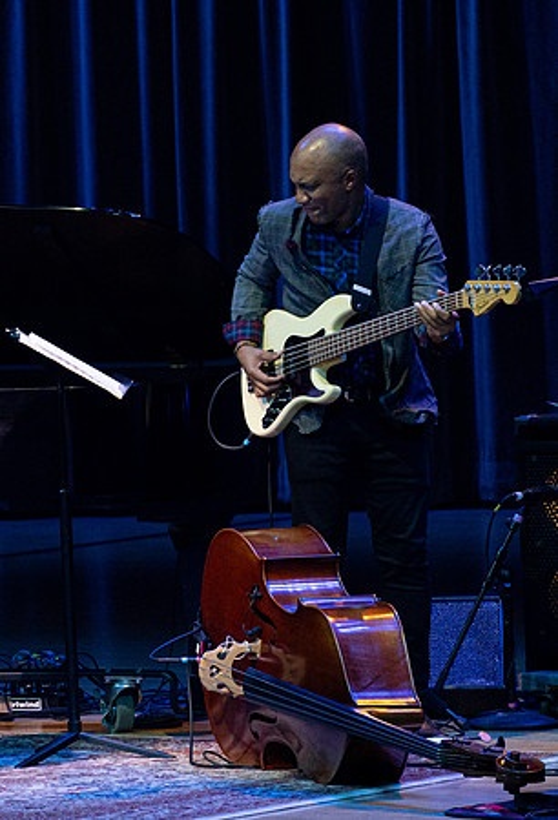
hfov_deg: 3.4
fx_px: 9257
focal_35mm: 404
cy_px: 297
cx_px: -276
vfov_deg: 5.1
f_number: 5.6
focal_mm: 200
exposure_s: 1/320
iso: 2500
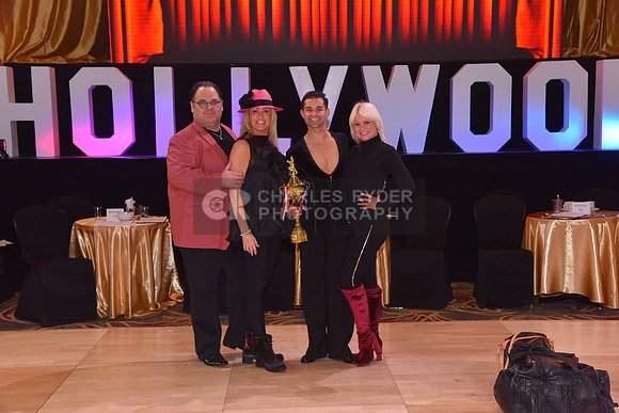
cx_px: 310
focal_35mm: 50
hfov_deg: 39.6
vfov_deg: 27.0
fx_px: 860
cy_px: 206
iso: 2000
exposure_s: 1/320
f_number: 5
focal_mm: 50
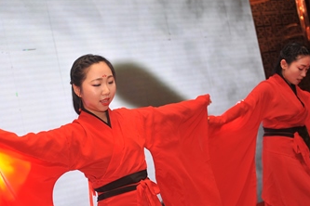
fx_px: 620
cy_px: 135
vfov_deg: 18.9
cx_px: 98
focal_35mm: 72
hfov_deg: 27.9
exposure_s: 1/250
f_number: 2.8
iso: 500
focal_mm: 48
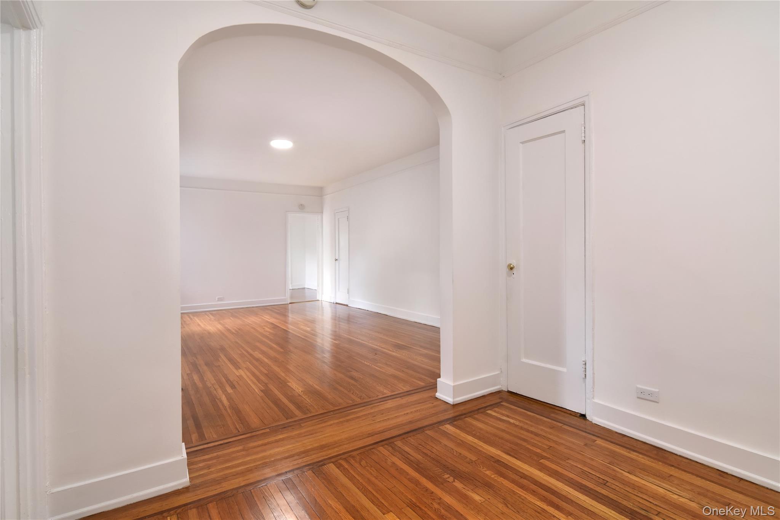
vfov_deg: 72.0
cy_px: 260
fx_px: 357
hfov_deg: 95.0
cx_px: 390
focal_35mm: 16
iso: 640
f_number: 11
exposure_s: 1/25
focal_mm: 11
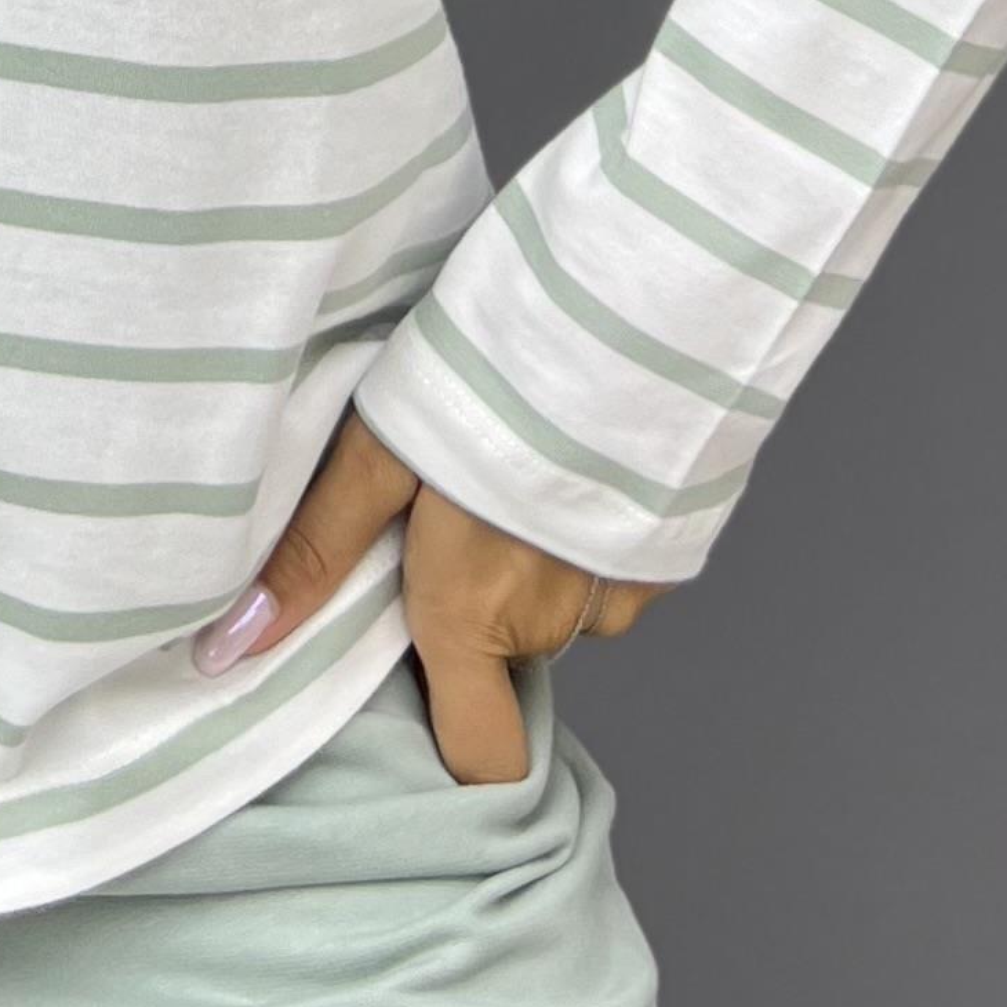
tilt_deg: -11.2
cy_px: -1018
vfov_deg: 12.2
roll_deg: -0.2
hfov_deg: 13.4
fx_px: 4180
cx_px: -141
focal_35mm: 127
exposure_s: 1/388
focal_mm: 5.7
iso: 50
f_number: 1.5
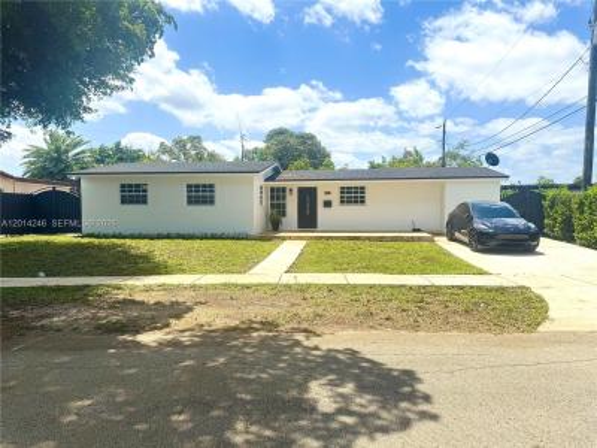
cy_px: 224
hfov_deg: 71.6
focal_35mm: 24
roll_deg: -0.2
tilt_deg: -2.2
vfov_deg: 56.8
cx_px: 298
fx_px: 414
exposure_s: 1/4049
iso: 80
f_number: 1.78
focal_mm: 6.76
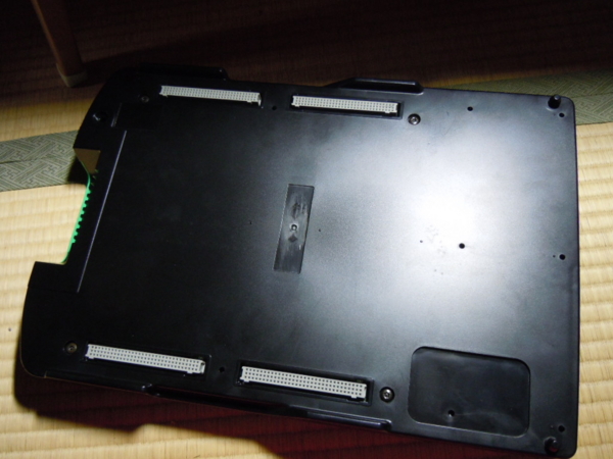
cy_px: 230
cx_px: 306
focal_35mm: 30
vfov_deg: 46.8
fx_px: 531
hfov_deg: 60.0
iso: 400
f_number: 3.5
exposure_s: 1/8
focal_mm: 5.4
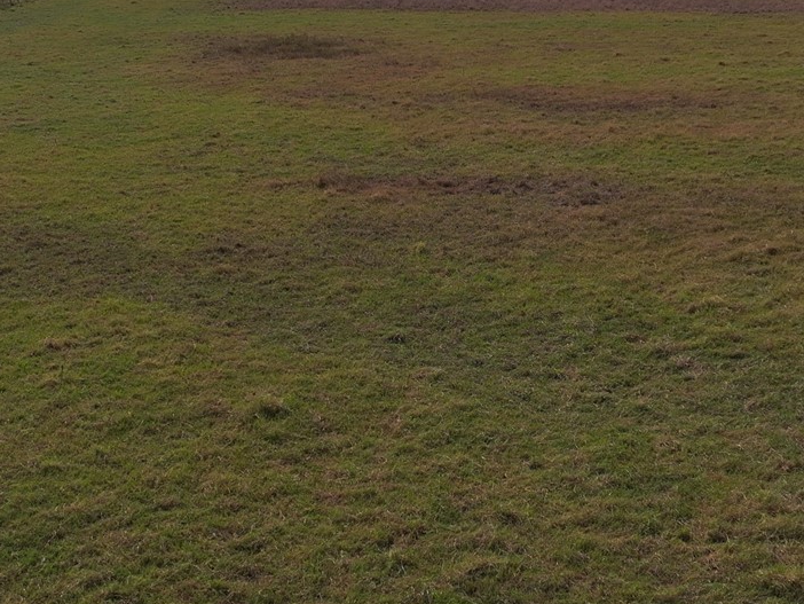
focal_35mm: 70
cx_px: 493
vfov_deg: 21.0
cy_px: 283
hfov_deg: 27.7
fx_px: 1626
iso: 120
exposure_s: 1/1250
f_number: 2.8
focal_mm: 12.29
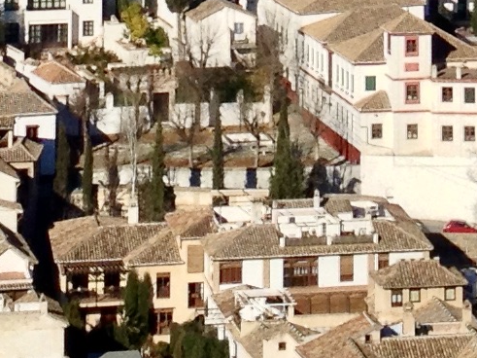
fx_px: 3017
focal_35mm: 219
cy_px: -464
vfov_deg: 6.5
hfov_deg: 9.0
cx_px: 232
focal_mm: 4.28
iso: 50
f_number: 2.4
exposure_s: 1/3247
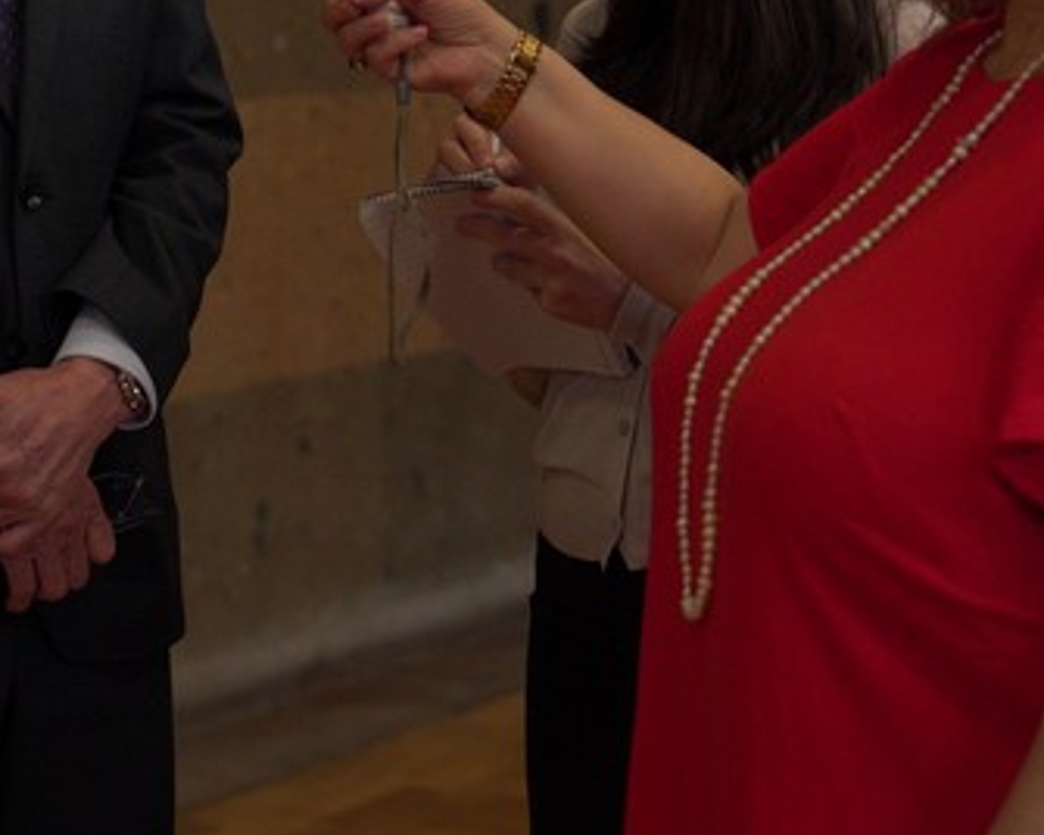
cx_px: 299
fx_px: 3893
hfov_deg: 15.2
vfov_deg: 12.1
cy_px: -50
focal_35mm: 126
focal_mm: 50
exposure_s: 1/160
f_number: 2.8
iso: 2500
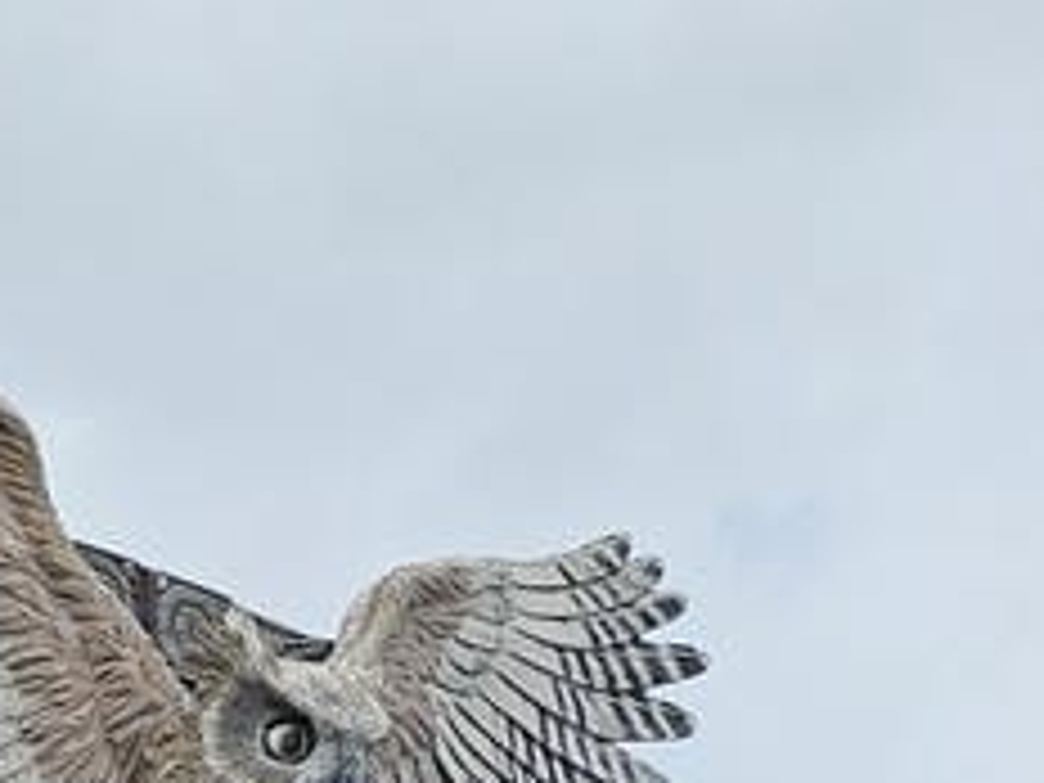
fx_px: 3589
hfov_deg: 15.7
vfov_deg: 11.1
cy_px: 1652
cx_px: -338
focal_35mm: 119
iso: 16
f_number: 1.7
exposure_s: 1/1402
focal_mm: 6.3
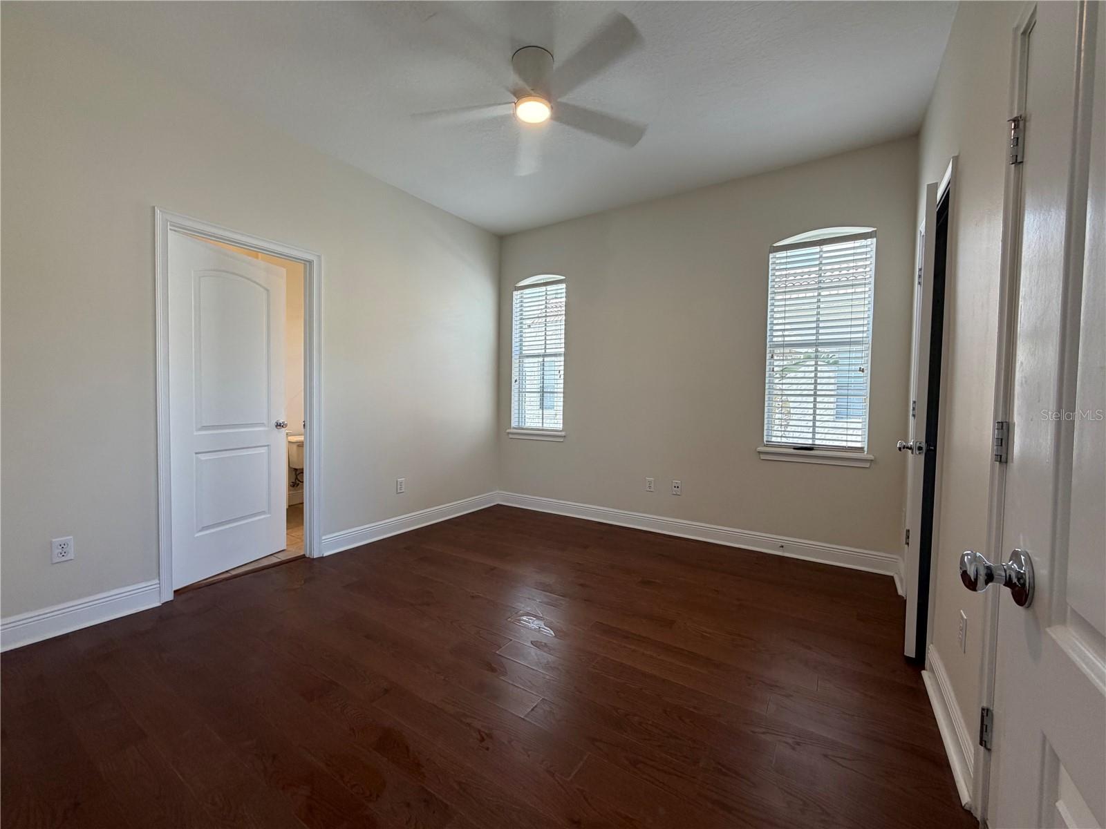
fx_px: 447
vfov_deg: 85.7
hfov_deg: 102.1
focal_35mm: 14
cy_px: 414
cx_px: 553
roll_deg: -1.0
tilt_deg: -2.1
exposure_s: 1/120
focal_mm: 2.22
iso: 100
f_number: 2.2
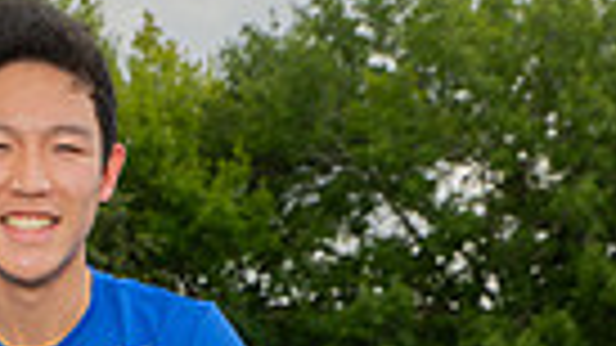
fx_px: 2352
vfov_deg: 7.6
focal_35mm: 144
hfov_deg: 14.8
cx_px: 49
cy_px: 939
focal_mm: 42
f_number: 7.1
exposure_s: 1/250
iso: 100
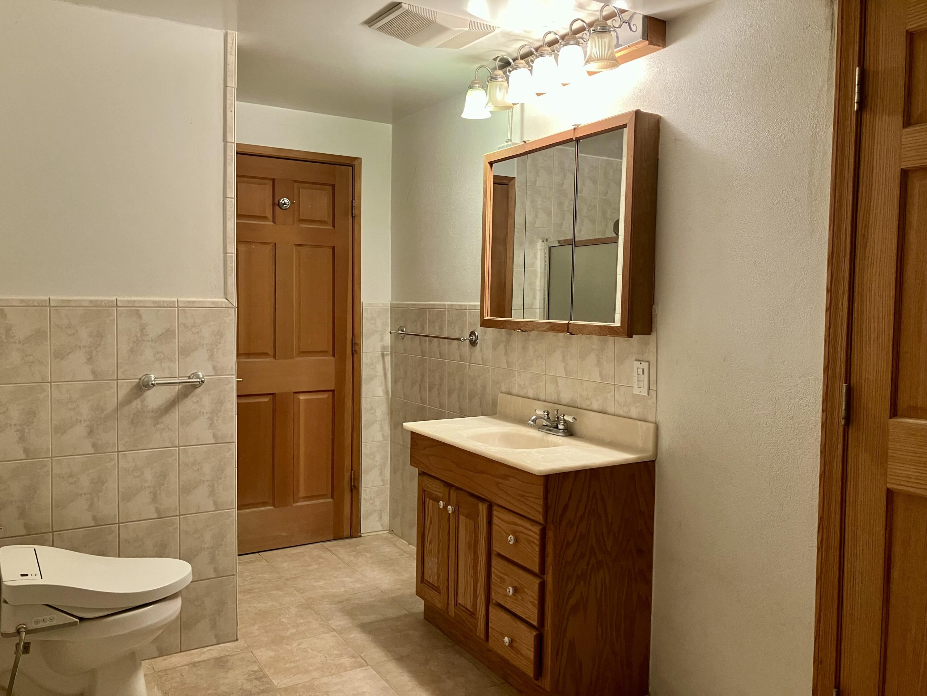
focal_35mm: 28
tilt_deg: -3.0
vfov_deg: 49.7
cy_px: 348
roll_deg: -0.9
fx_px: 750
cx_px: 464
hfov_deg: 63.4
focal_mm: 3.99
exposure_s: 1/60
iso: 200
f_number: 1.8
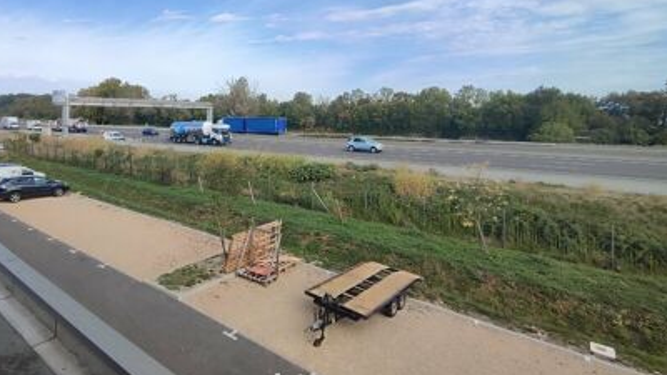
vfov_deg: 62.2
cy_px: 122
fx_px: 301
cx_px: 275
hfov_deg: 95.0
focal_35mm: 17
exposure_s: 1/874
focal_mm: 1.66
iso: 50
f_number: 2.2
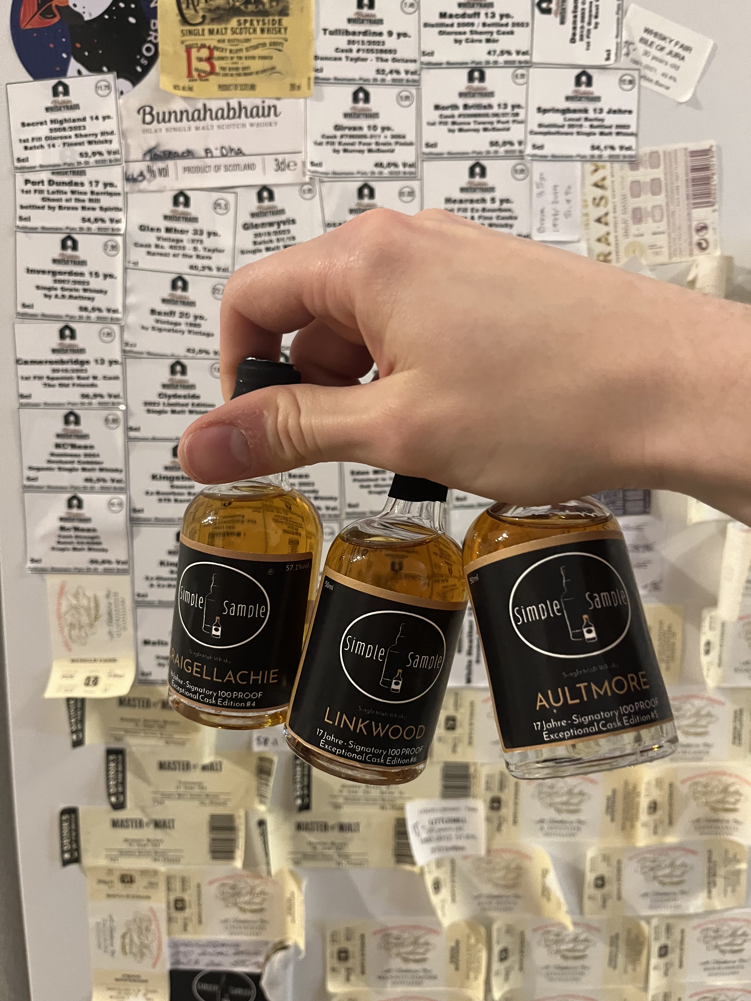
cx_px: 376
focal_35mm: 26
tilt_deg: -7.5
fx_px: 752
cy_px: 500
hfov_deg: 53.1
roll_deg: +0.5
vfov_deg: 67.3
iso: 320
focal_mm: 5.1
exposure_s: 1/50
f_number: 1.6
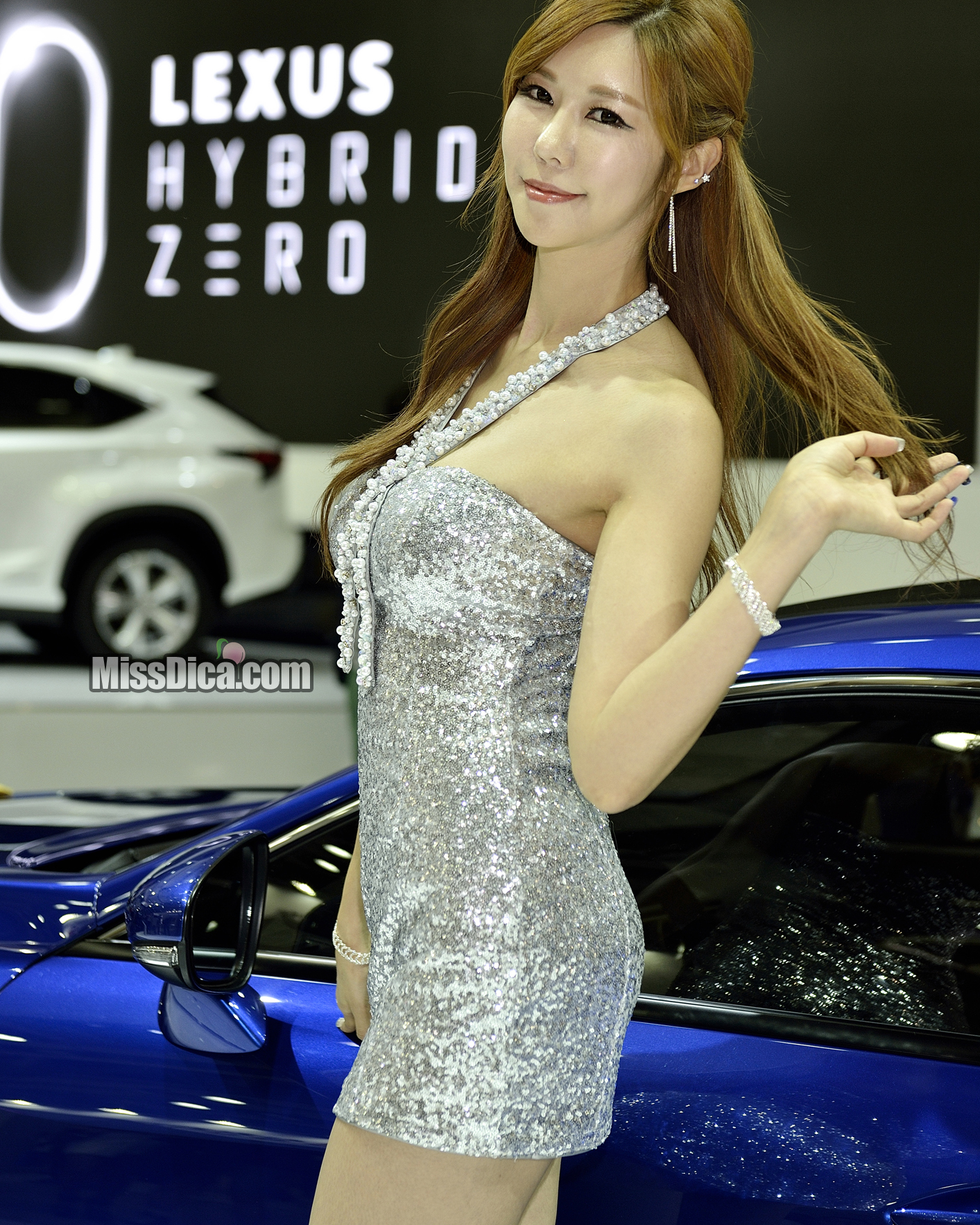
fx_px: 2864
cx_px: 466
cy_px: 489
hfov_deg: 19.4
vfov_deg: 24.1
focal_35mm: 79
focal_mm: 66
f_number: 4
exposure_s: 1/250
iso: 400
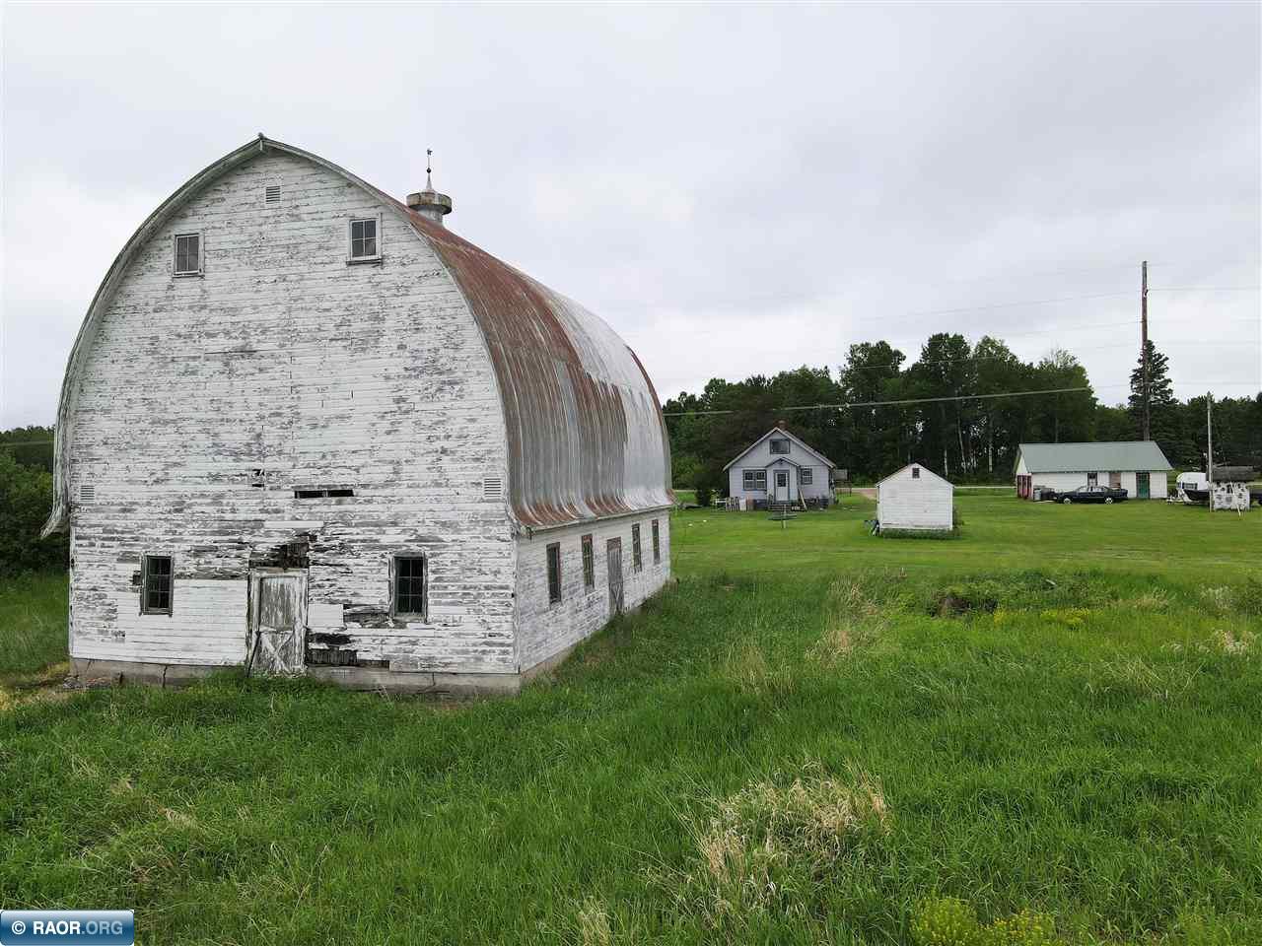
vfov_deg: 56.8
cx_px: 631
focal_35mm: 24
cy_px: 473
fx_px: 875
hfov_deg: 71.6
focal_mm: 4.5
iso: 110
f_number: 2.8
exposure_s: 1/400
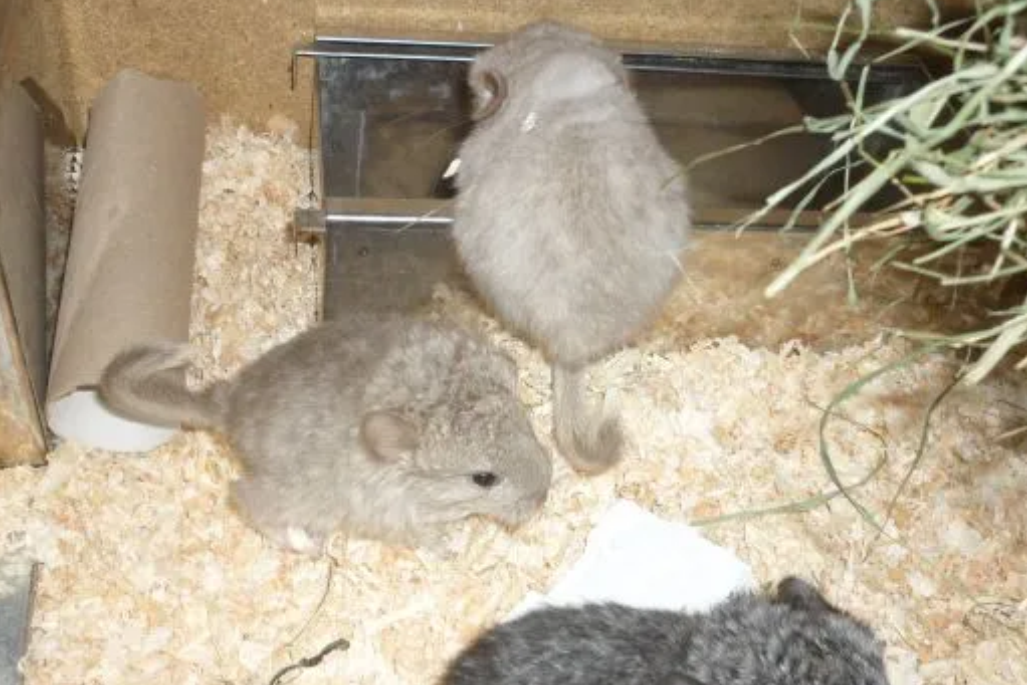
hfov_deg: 45.4
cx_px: 478
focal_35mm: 43
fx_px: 1227
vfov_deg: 31.1
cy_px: 418
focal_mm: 5.5
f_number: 2.8
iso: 100
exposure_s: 1/30
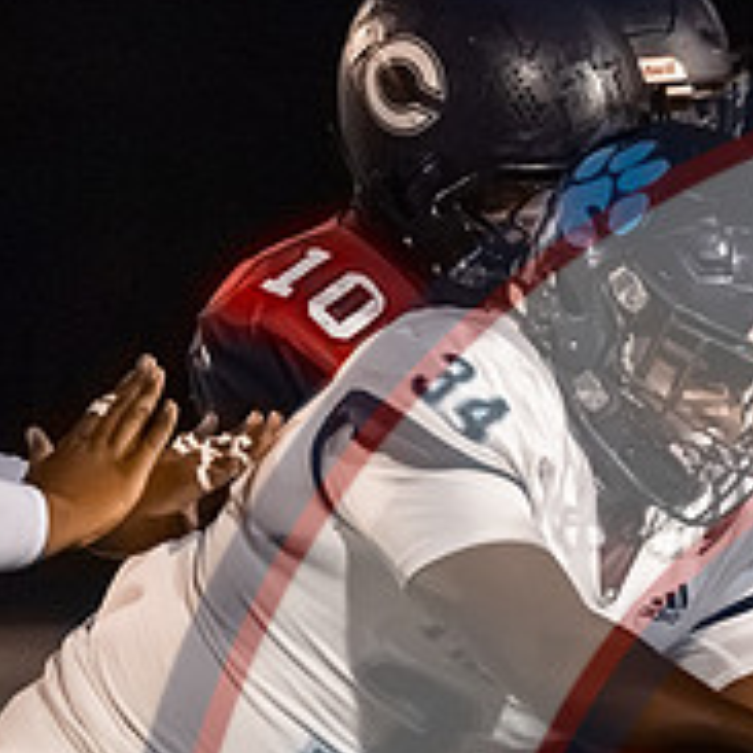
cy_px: 793
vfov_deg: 1.1
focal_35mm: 1557
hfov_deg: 1.1
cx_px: 1376
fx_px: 38319
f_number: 4.5
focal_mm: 400
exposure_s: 1/3200
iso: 25600
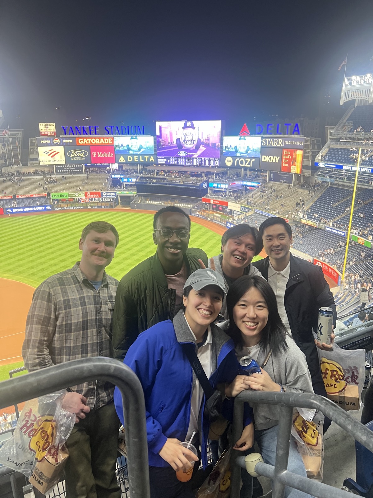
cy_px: 249
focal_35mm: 26
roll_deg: +1.2
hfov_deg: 53.1
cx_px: 186
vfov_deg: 67.3
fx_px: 374
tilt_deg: -18.5
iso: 125
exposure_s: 1/80
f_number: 1.5
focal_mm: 5.7
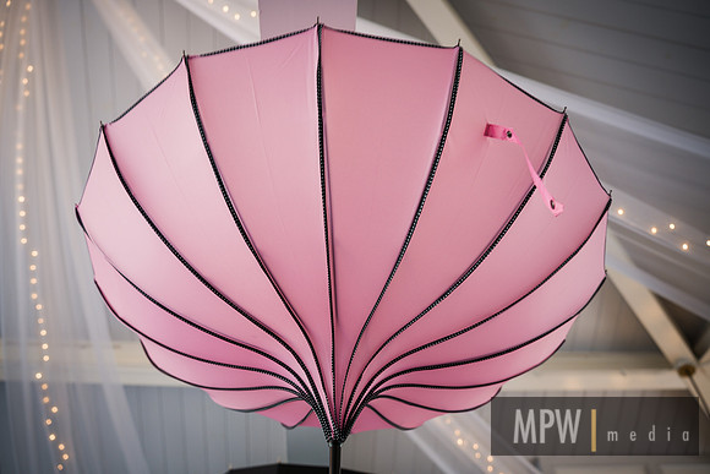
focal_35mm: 28
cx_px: 355
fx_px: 552
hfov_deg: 65.5
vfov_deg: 46.4
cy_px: 237
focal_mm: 28
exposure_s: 1/30
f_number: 4
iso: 125
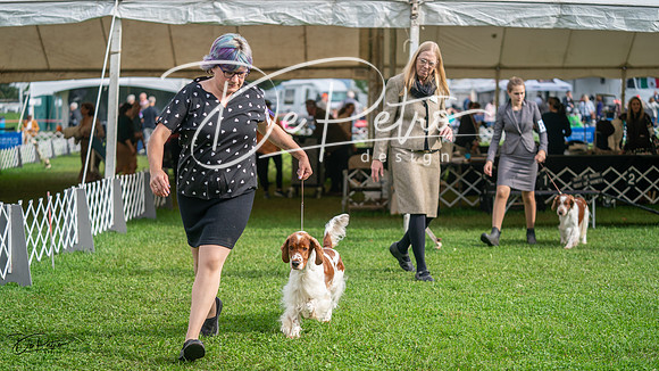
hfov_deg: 28.9
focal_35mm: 73
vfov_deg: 16.5
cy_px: 186
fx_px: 1281
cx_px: 330
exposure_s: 1/1000
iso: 100
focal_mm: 70
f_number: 2.8
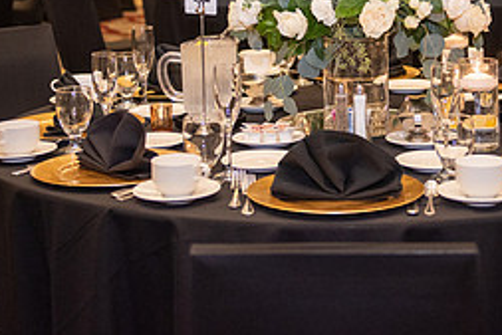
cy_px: -41
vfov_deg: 13.0
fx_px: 1437
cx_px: 355
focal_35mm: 103
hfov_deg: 19.7
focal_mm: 45
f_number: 2.8
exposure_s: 1/125
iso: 1600
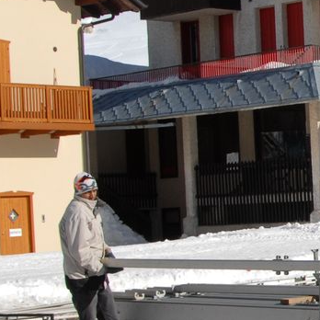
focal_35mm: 141
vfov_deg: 12.4
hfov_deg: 11.8
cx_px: 495
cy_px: 199
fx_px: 1475
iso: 125
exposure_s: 1/350
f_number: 10
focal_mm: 24
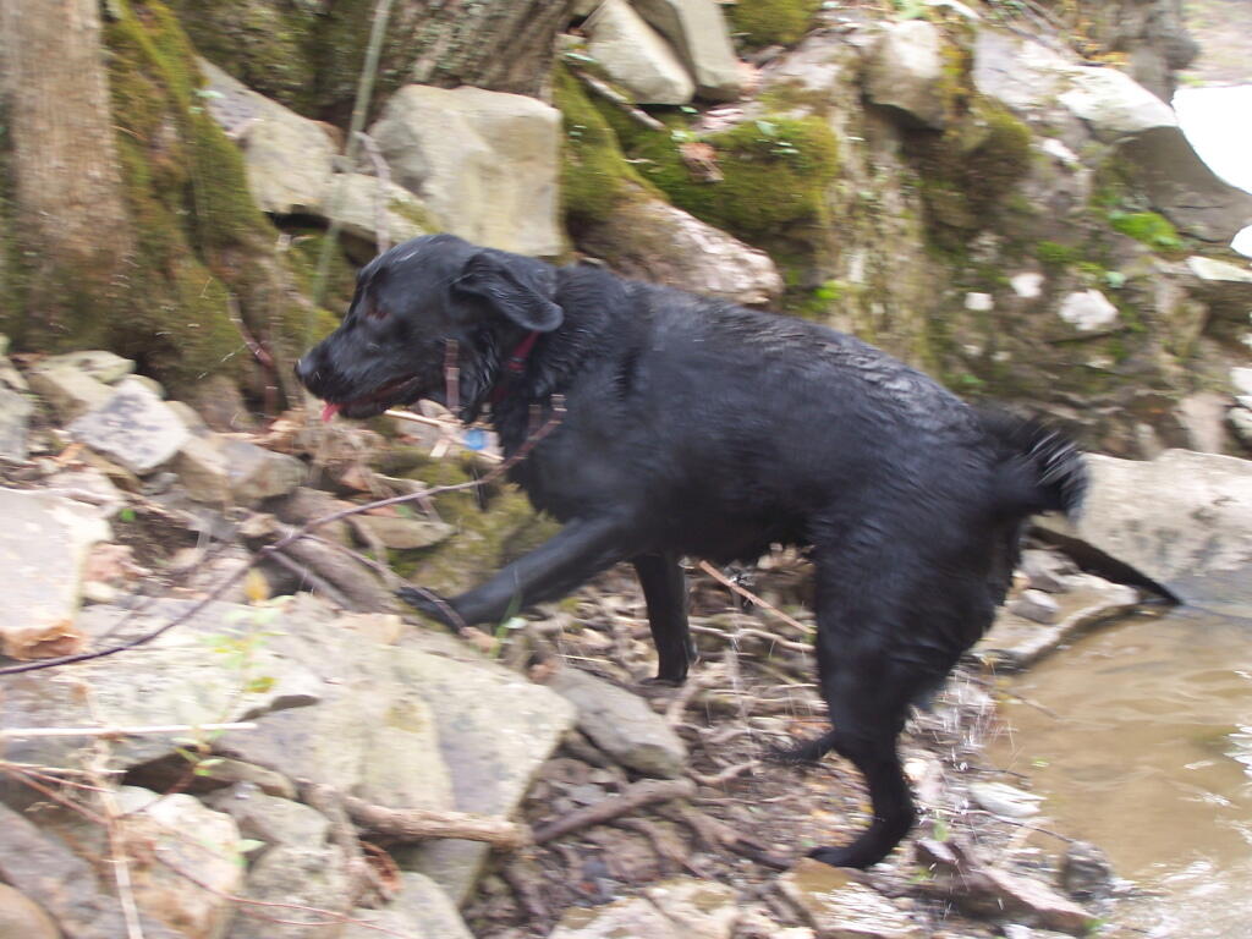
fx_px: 2134
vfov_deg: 24.8
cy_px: 470
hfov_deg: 32.7
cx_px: 626
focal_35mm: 59
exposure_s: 1/40
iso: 80
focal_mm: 9.8
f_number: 3.1
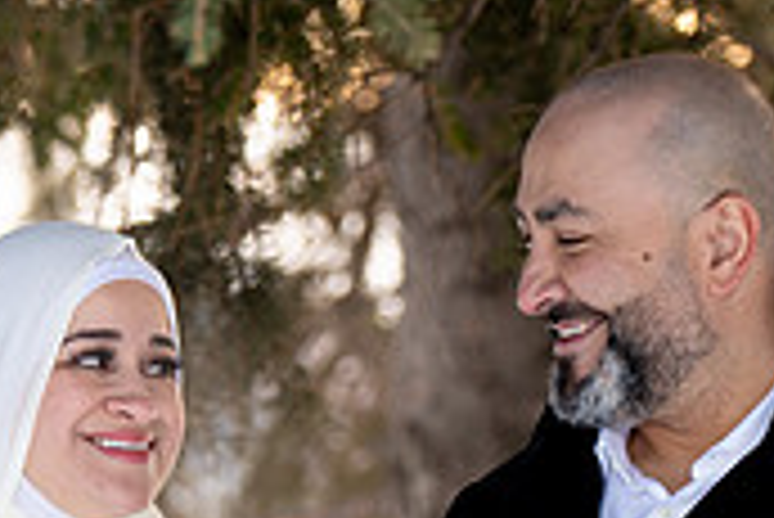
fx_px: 7402
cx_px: 312
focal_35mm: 344
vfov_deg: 4.0
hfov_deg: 6.0
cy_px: 895
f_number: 2.8
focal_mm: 95
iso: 100
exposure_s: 1/80
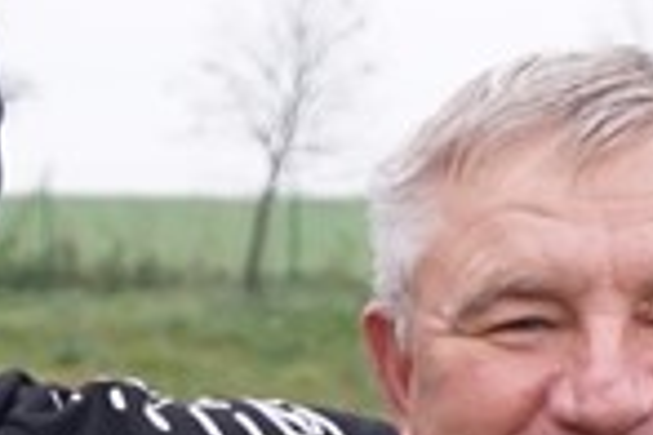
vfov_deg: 6.1
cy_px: 1014
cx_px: 187
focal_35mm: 218
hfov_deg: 9.4
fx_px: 3954
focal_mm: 27
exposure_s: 1/160
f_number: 4
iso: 640
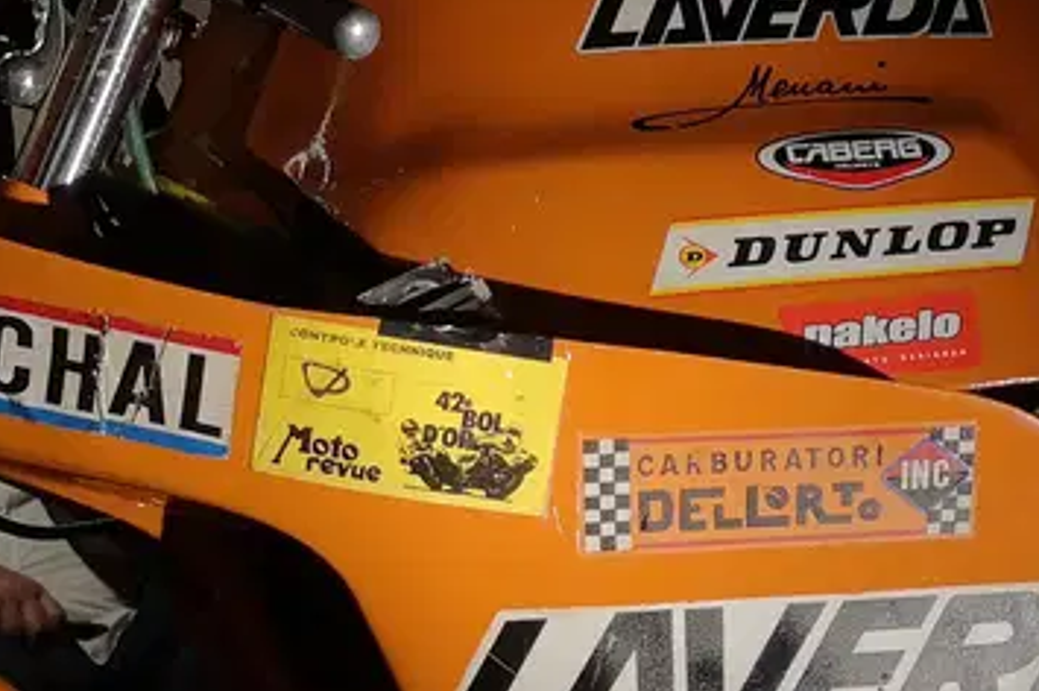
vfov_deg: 14.2
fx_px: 2739
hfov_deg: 21.3
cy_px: 630
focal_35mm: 95
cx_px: 746
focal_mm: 3.95
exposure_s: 1/50
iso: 200
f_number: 1.8
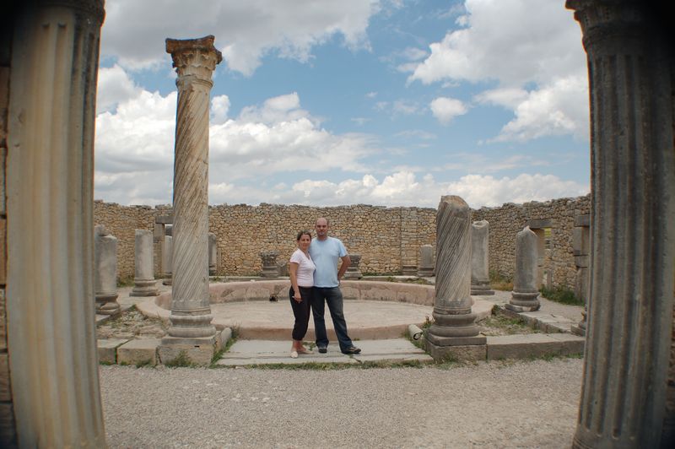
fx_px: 618
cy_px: 224
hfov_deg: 57.3
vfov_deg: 39.9
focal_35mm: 33
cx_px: 338
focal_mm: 22
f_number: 3.8
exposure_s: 1/2500
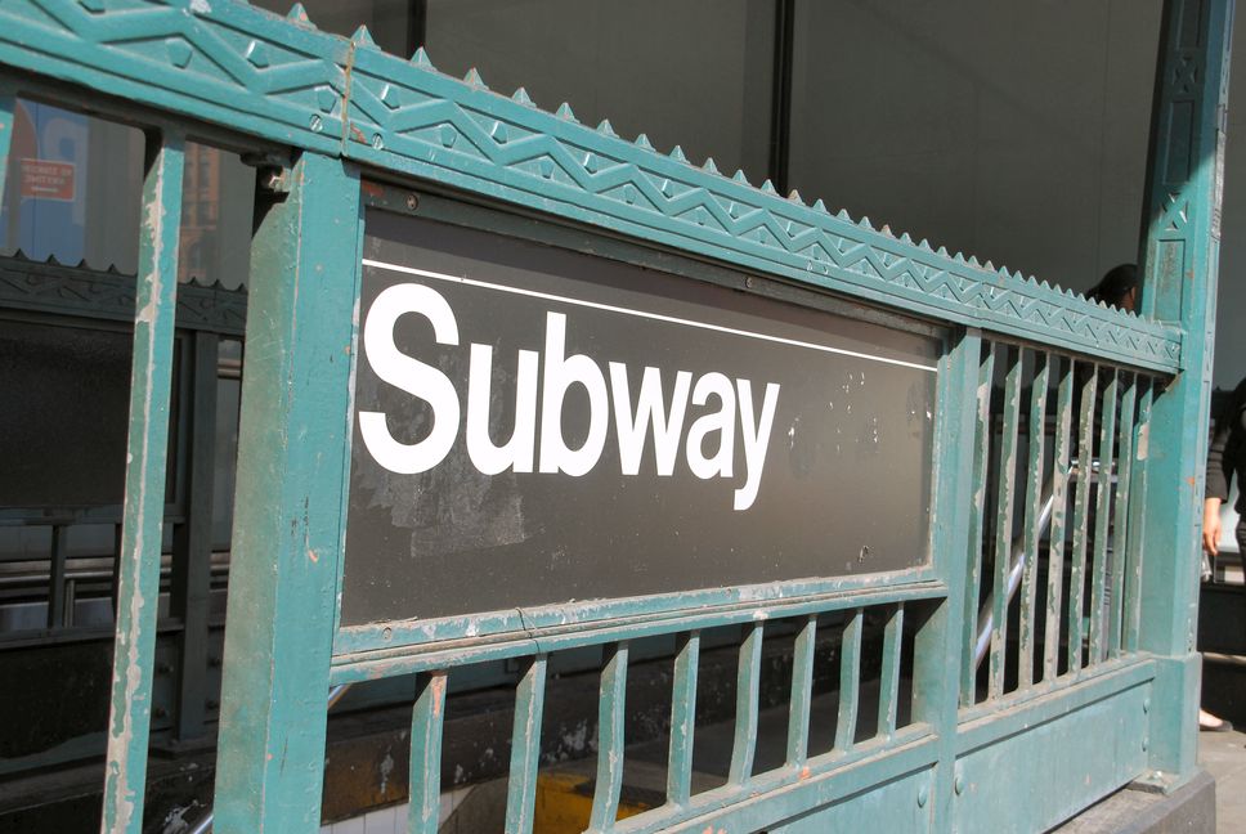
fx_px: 1559
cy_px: 417
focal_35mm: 45
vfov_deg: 29.9
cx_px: 623
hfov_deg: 43.6
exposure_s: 1/80
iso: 100
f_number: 8
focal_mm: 30
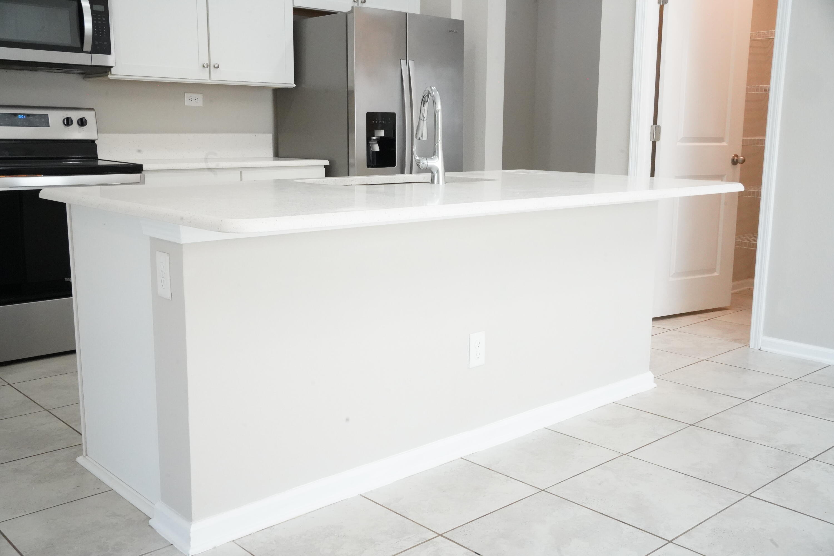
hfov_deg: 54.4
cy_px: 278
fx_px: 811
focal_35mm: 35
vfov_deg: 37.9
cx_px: 417
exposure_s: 1/60
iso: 12800
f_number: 18
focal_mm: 35
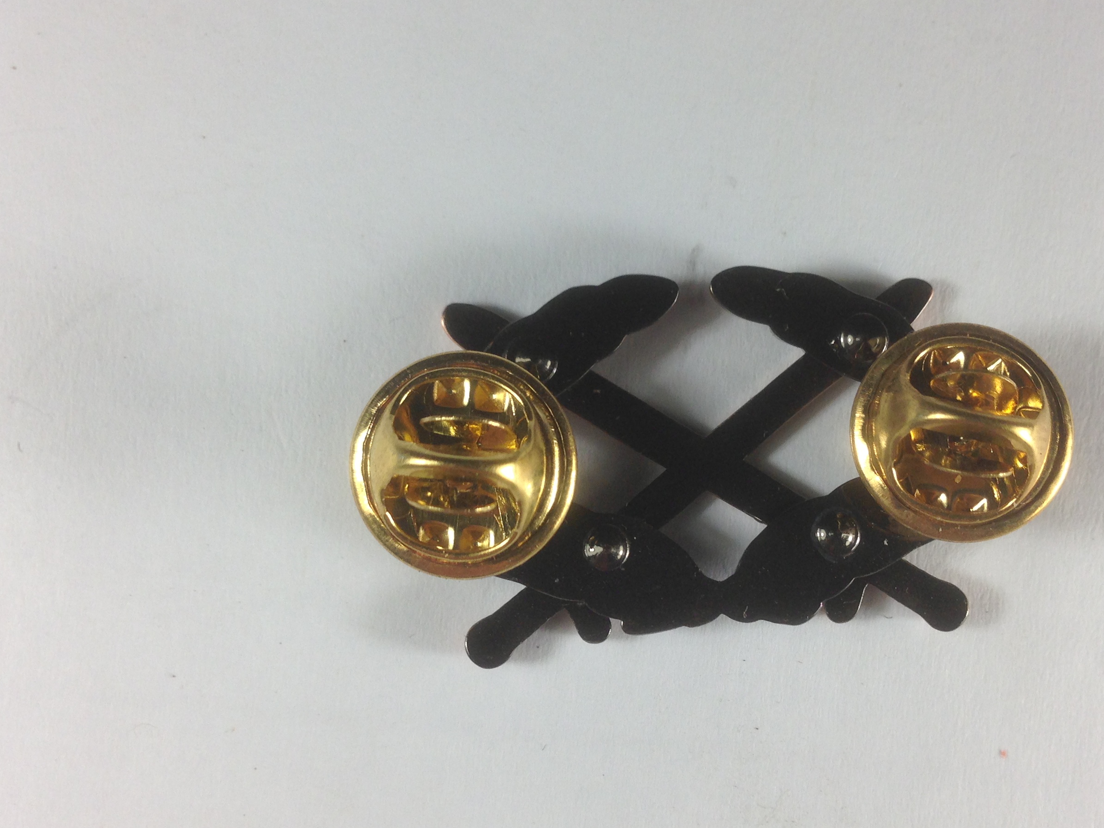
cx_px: 605
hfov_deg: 42.0
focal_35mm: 45
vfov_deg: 32.2
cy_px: 441
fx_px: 1435
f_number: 2.4
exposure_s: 1/100
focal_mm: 4.13
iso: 50
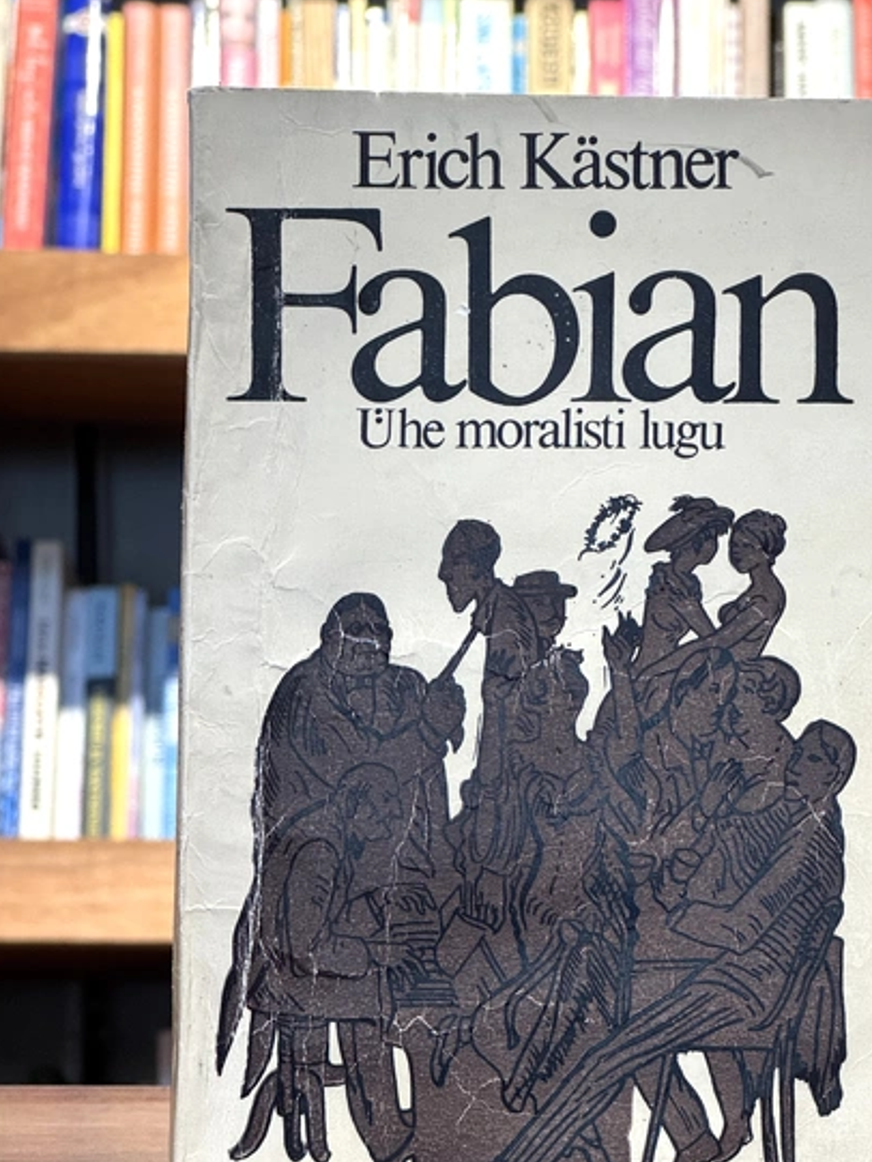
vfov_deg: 20.2
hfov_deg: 15.2
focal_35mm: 97
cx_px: 536
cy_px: 645
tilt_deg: +1.1
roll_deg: -1.3
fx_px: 3257
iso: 250
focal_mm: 9
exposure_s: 1/71
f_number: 2.8
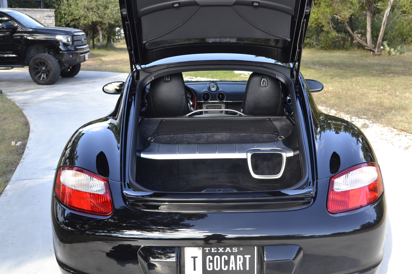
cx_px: 206
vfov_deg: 34.2
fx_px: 446
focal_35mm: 39
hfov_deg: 49.6
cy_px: 137
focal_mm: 26
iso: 280
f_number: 5.6
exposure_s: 1/125
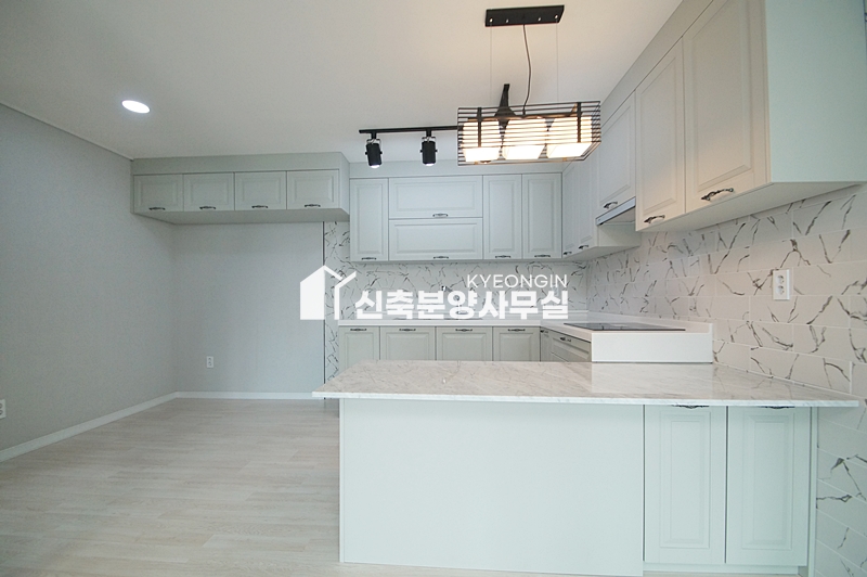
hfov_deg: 100.4
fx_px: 361
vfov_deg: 77.2
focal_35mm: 15
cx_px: 434
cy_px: 288
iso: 800
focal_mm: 10
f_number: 4
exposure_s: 1/200
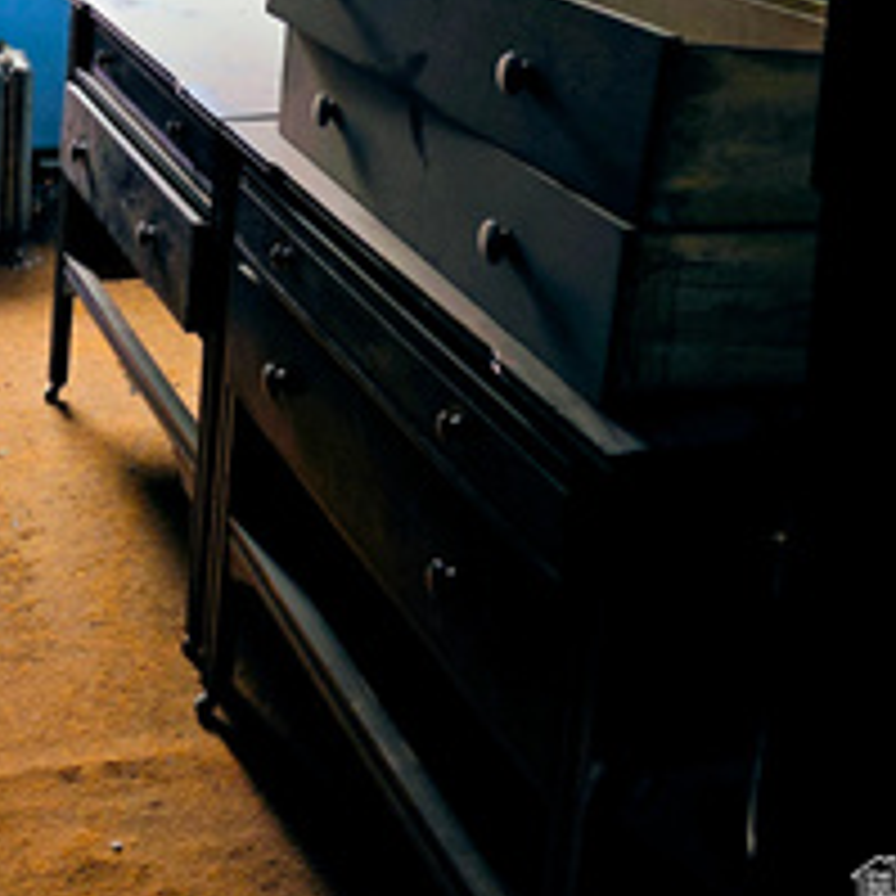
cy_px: -158
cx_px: 113
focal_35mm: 49
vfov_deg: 30.0
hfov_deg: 33.1
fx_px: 1435
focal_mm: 6.3
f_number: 1.7
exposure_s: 1/180
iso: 50
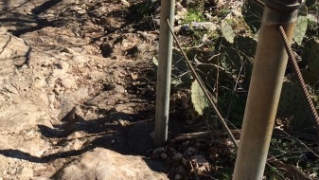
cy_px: -18
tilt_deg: -35.5
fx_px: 812
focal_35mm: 96
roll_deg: +1.9
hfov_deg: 21.9
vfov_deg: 12.4
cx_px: 67
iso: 32
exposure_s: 1/1368
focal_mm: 4.15
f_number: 2.2
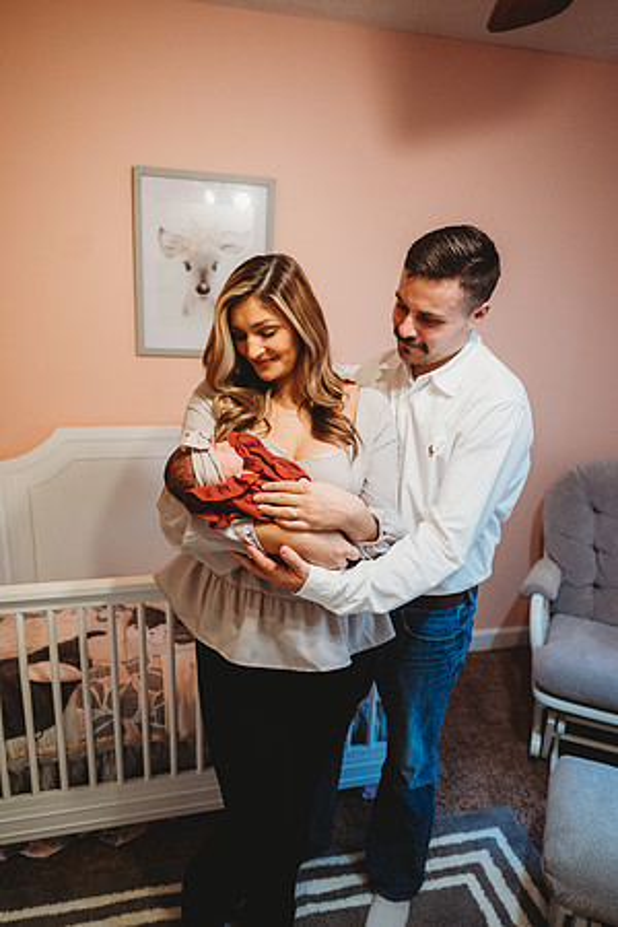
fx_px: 618
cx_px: 309
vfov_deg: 73.7
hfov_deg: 53.1
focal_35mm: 24
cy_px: 464
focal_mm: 24
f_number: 1.8
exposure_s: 1/160
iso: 1250
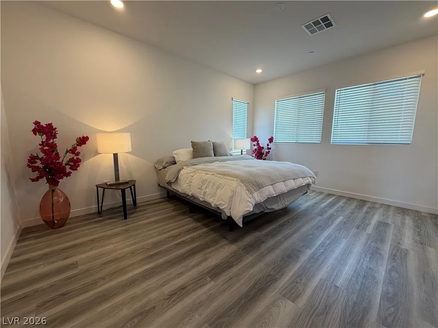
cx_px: 219
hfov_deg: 102.1
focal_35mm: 14
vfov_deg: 85.7
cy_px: 164
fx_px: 177
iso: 160
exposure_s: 1/120
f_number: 2.2
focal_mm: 2.22
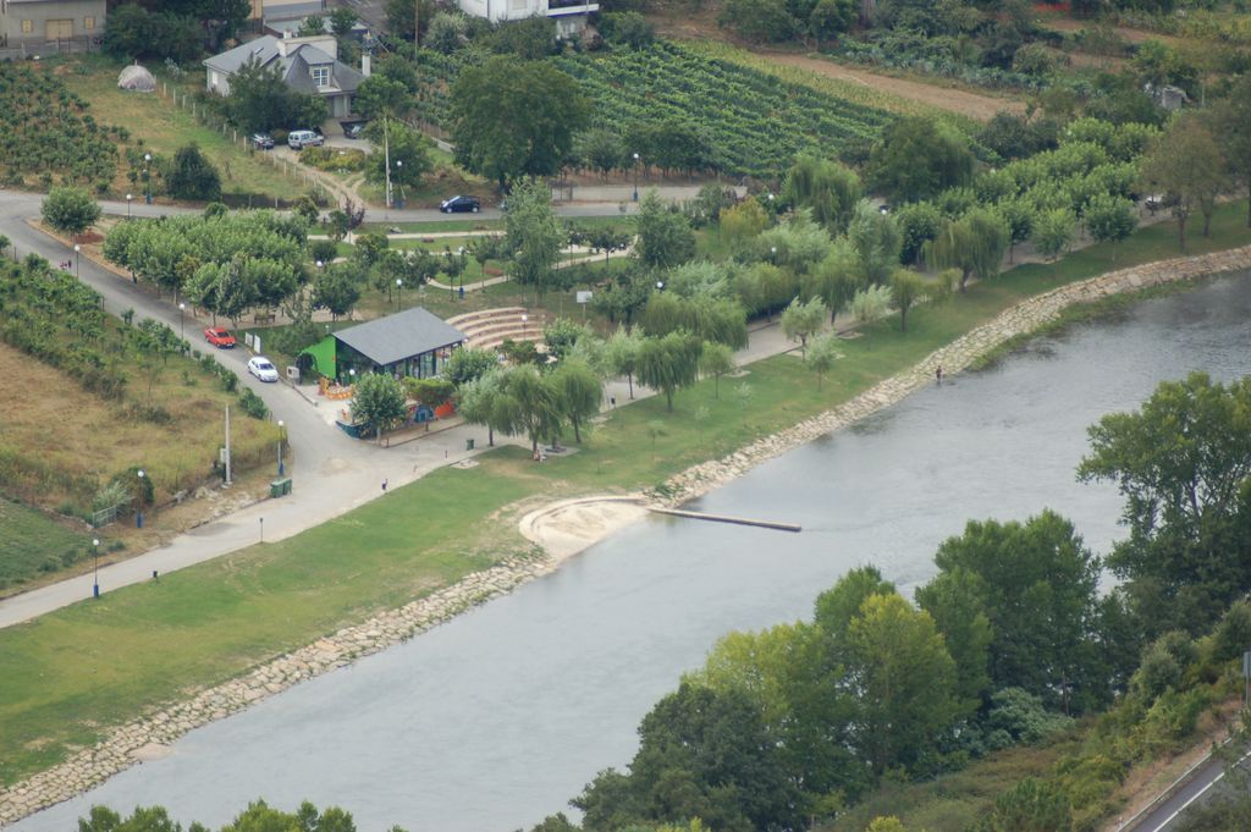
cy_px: 416
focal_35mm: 315
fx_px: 10937
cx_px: 626
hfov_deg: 6.5
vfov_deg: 4.4
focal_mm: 210
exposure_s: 1/500
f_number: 5.6
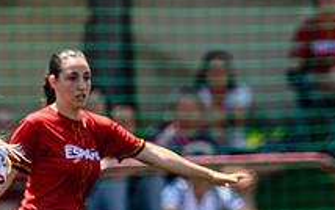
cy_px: 283
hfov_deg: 1.2
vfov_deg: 0.7
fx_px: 16150
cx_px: 516
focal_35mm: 1768
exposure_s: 1/1250
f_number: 3.2
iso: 100
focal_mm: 400
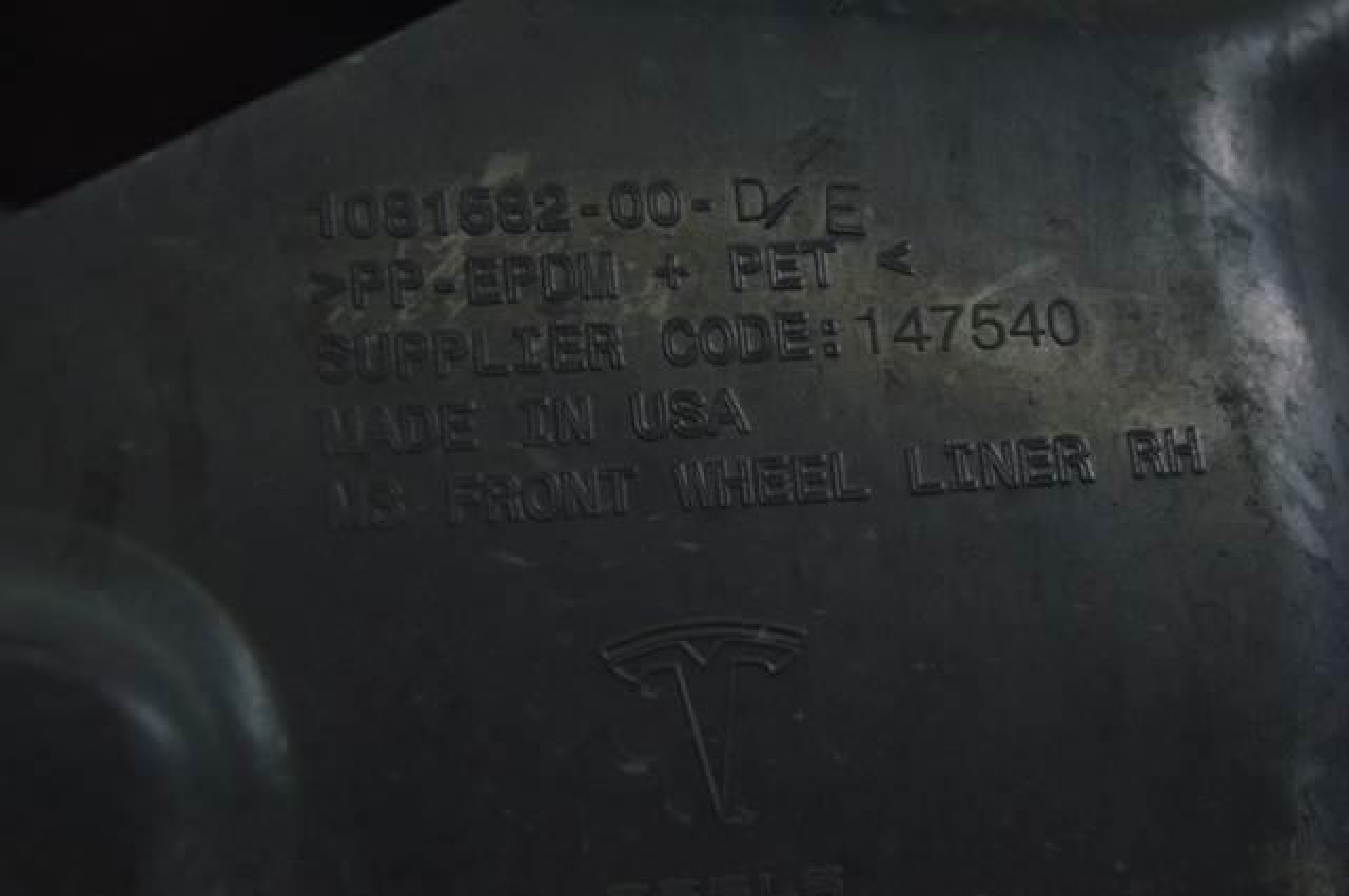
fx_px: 3088
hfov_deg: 24.6
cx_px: 674
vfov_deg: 16.5
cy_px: 448
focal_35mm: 82
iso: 400
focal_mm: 55
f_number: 5.6
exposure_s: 1/100
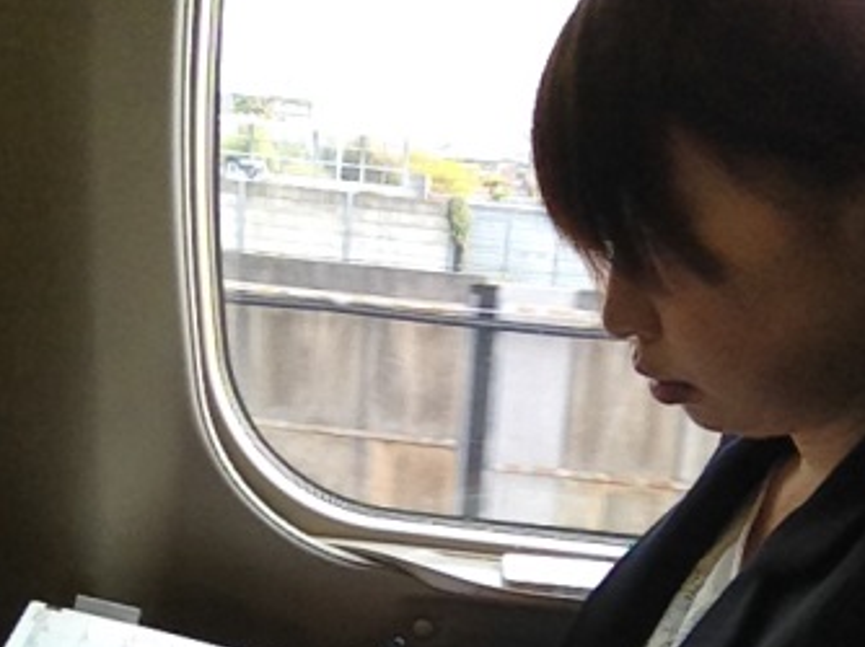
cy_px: 453
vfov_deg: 30.5
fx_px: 1174
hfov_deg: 40.5
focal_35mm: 47
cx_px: 432
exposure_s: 1/482
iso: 125
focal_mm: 1.85
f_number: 2.4
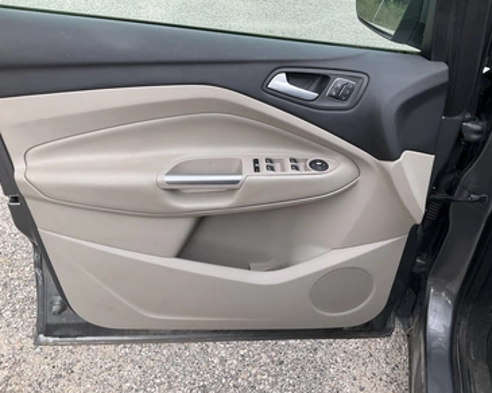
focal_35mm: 31
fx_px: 451
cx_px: 259
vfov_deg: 47.1
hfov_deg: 57.1
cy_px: 194
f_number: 1.8
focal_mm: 3
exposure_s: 1/372
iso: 25
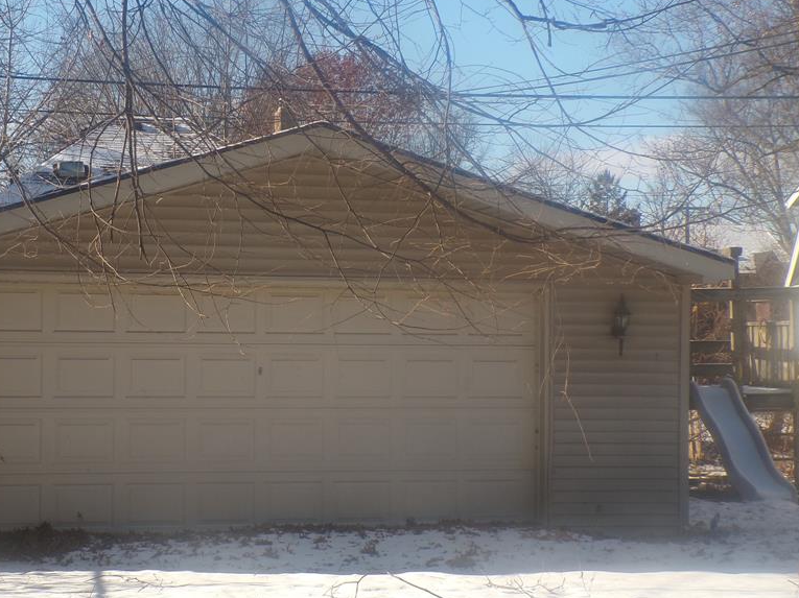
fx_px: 1730
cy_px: 368
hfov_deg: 26.0
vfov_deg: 19.6
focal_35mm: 75
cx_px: 338
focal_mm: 10.1
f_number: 5.5
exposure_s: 1/280
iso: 100
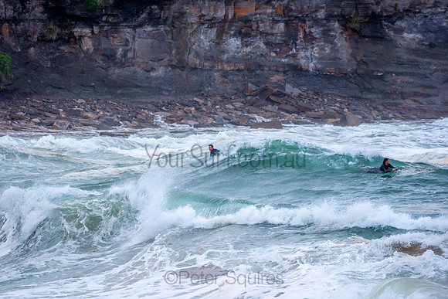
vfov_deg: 3.7
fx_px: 4668
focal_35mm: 375
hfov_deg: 5.5
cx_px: 224
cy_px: 150
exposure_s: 1/1000
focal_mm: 250
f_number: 5.6
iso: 450
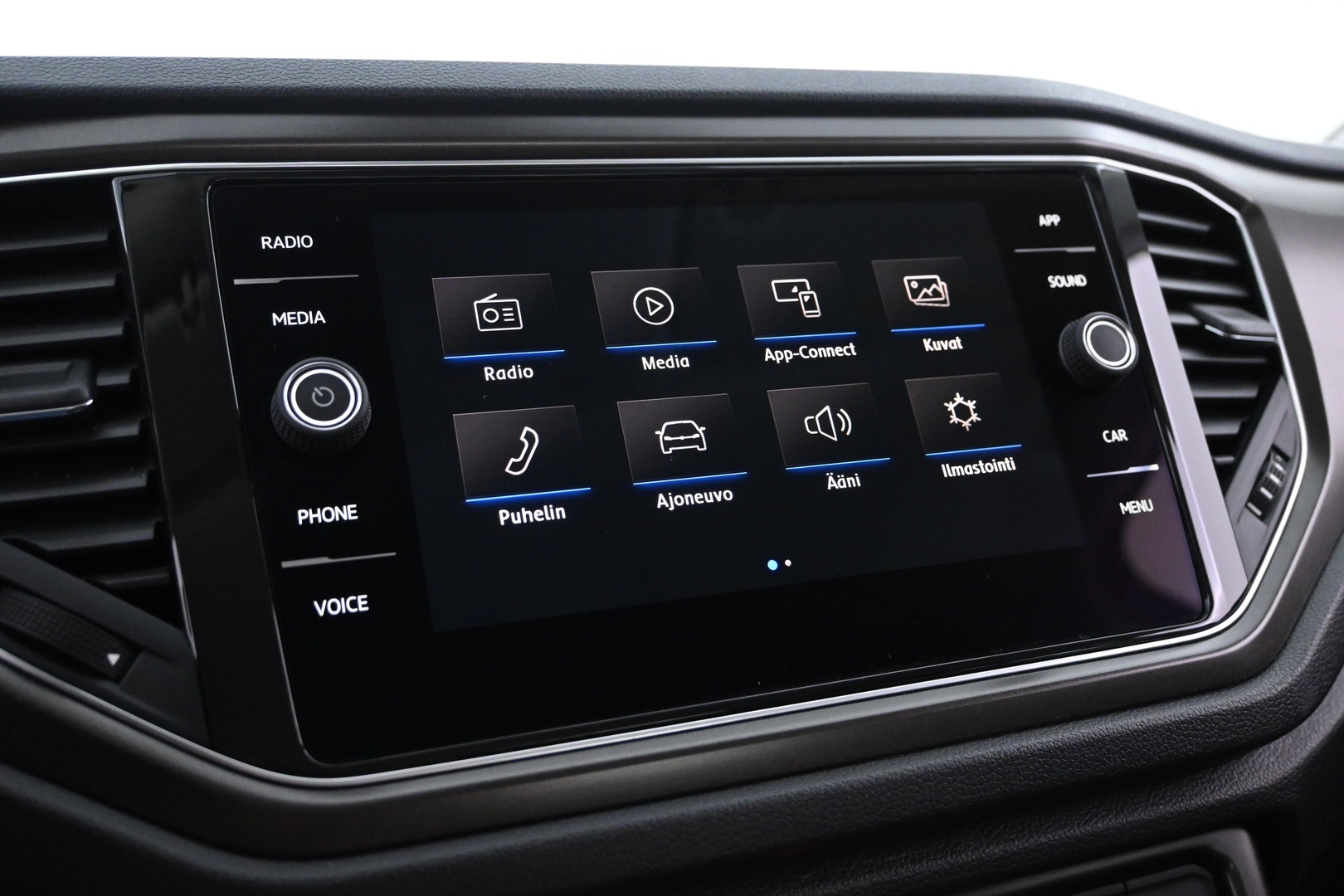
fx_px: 1204
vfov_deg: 40.8
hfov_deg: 58.3
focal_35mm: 32
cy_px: 448
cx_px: 672
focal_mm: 21.5
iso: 3200
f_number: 4
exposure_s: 1/25
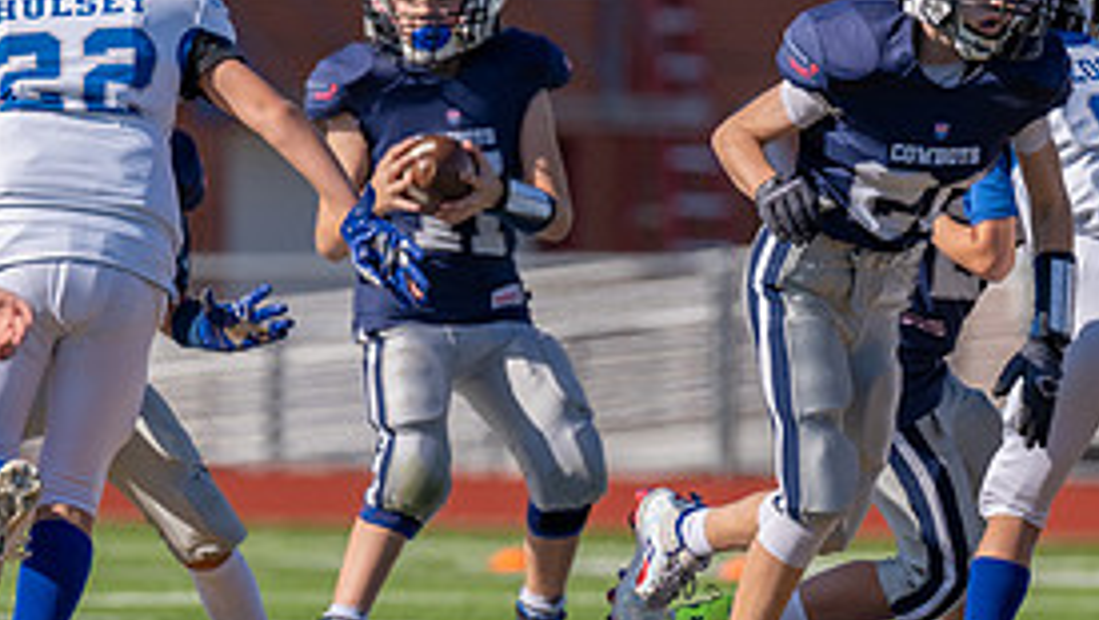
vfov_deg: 2.3
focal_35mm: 524
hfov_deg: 4.1
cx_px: 508
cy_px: 289
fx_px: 15277
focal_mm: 200
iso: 100
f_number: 3.5
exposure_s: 1/2500
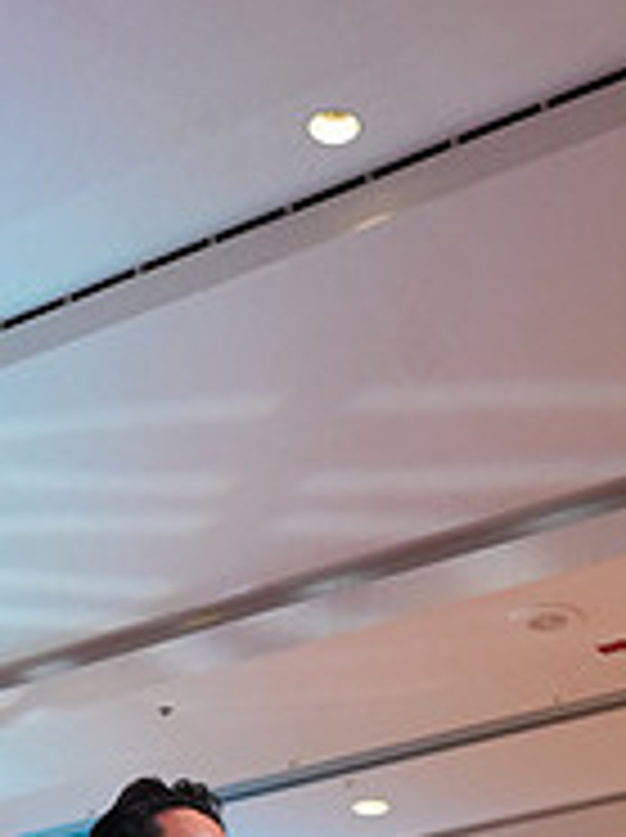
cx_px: 331
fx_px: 2175
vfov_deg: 19.3
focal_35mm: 90
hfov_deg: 16.4
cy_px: 1224
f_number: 4
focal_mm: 30
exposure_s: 1/500
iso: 2500
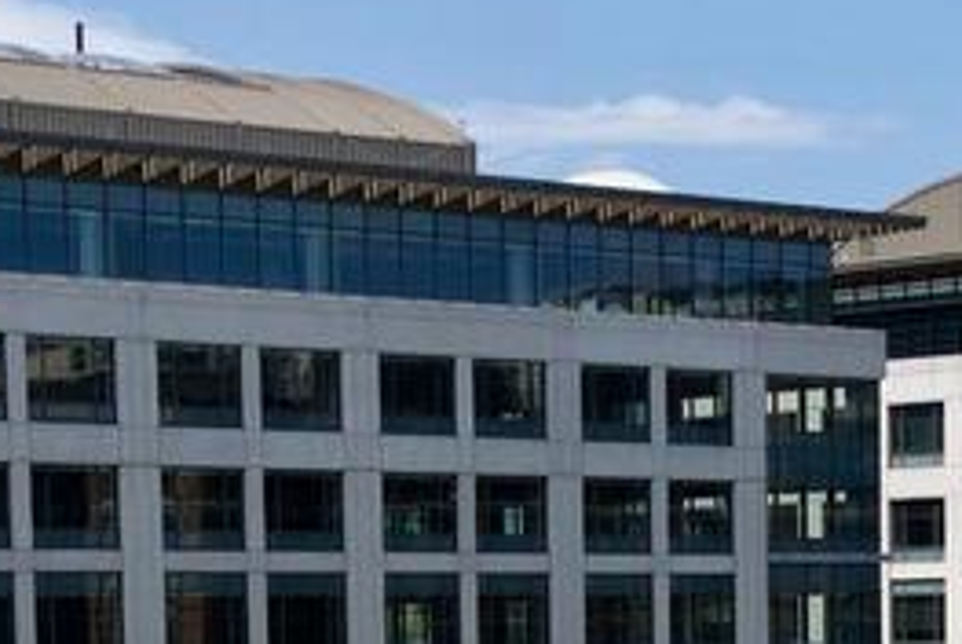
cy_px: 1140
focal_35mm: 140
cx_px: 768
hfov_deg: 14.6
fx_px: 3745
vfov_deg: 9.4
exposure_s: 1/1250
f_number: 7.1
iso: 320
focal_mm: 24
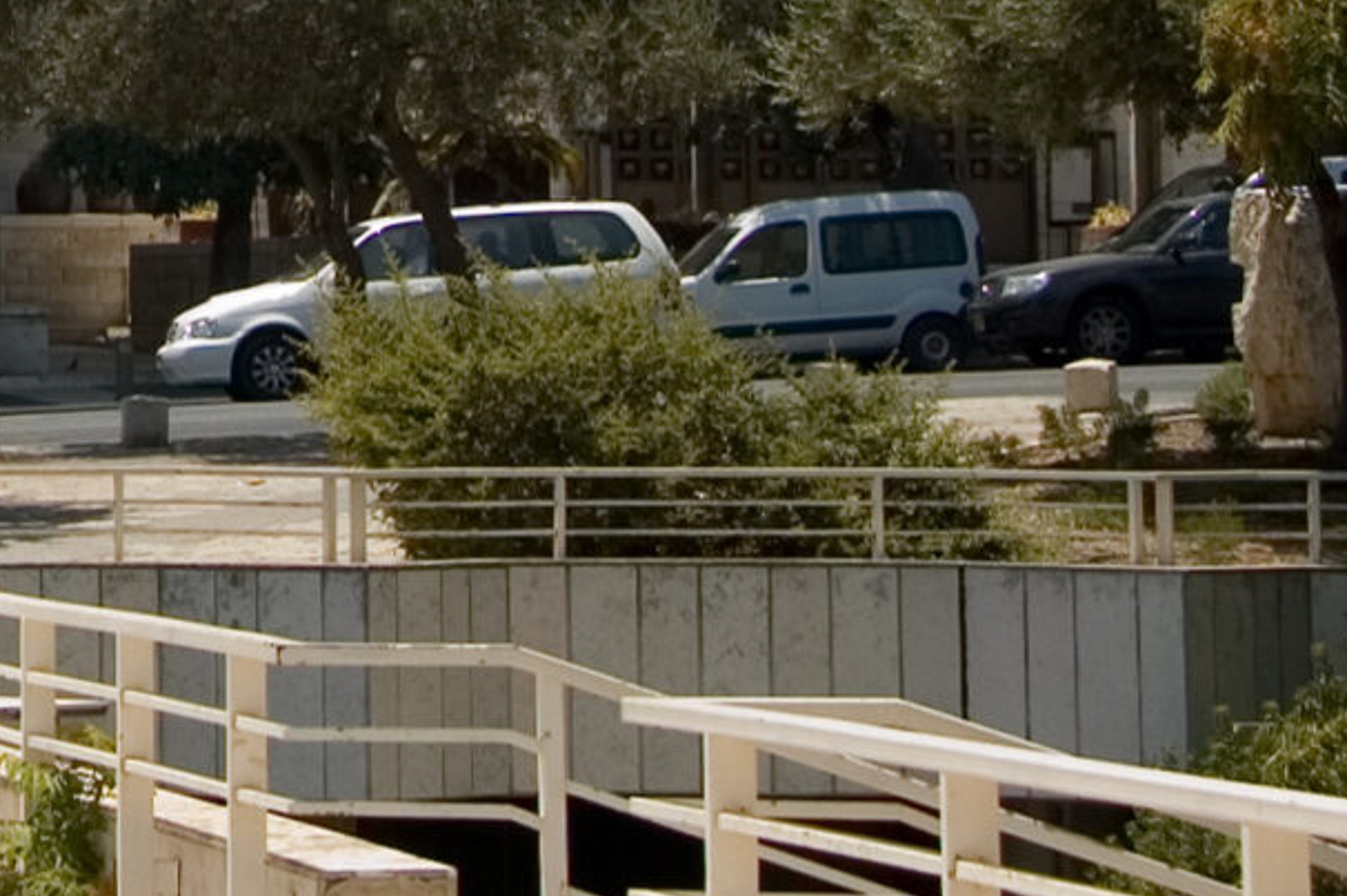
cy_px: -918
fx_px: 8524
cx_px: -811
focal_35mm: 228
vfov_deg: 5.9
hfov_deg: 8.8
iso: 200
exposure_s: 1/250
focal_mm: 36
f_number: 8
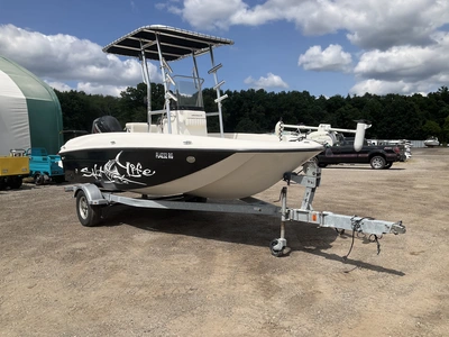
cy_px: 168
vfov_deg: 48.2
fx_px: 376
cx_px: 224
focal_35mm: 29
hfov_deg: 61.7
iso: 25
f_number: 1.8
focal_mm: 3
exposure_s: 1/2538
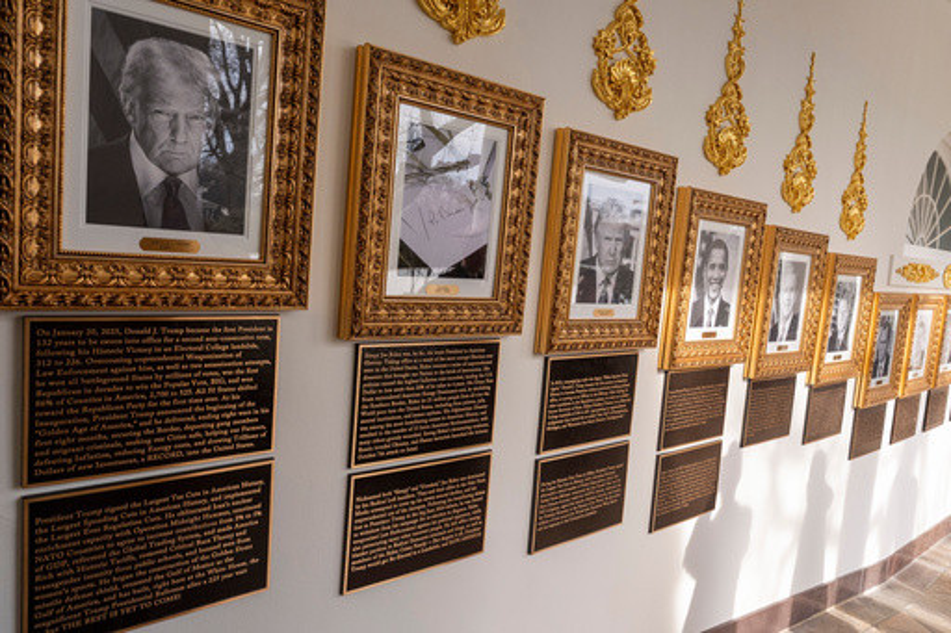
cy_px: 316
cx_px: 476
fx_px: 634
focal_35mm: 24
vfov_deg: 53.1
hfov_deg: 73.8
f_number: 6.3
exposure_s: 1/800
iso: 2000
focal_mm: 24
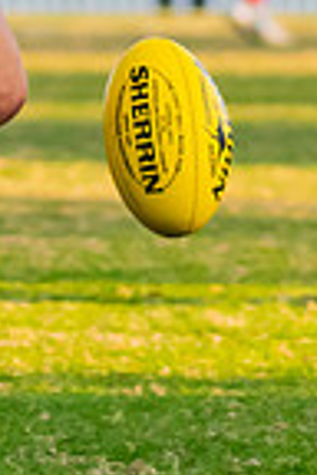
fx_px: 19917
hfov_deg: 0.9
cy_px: -116
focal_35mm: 1508
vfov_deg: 1.4
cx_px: -157
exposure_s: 1/1000
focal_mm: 210
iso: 800
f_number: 5.6
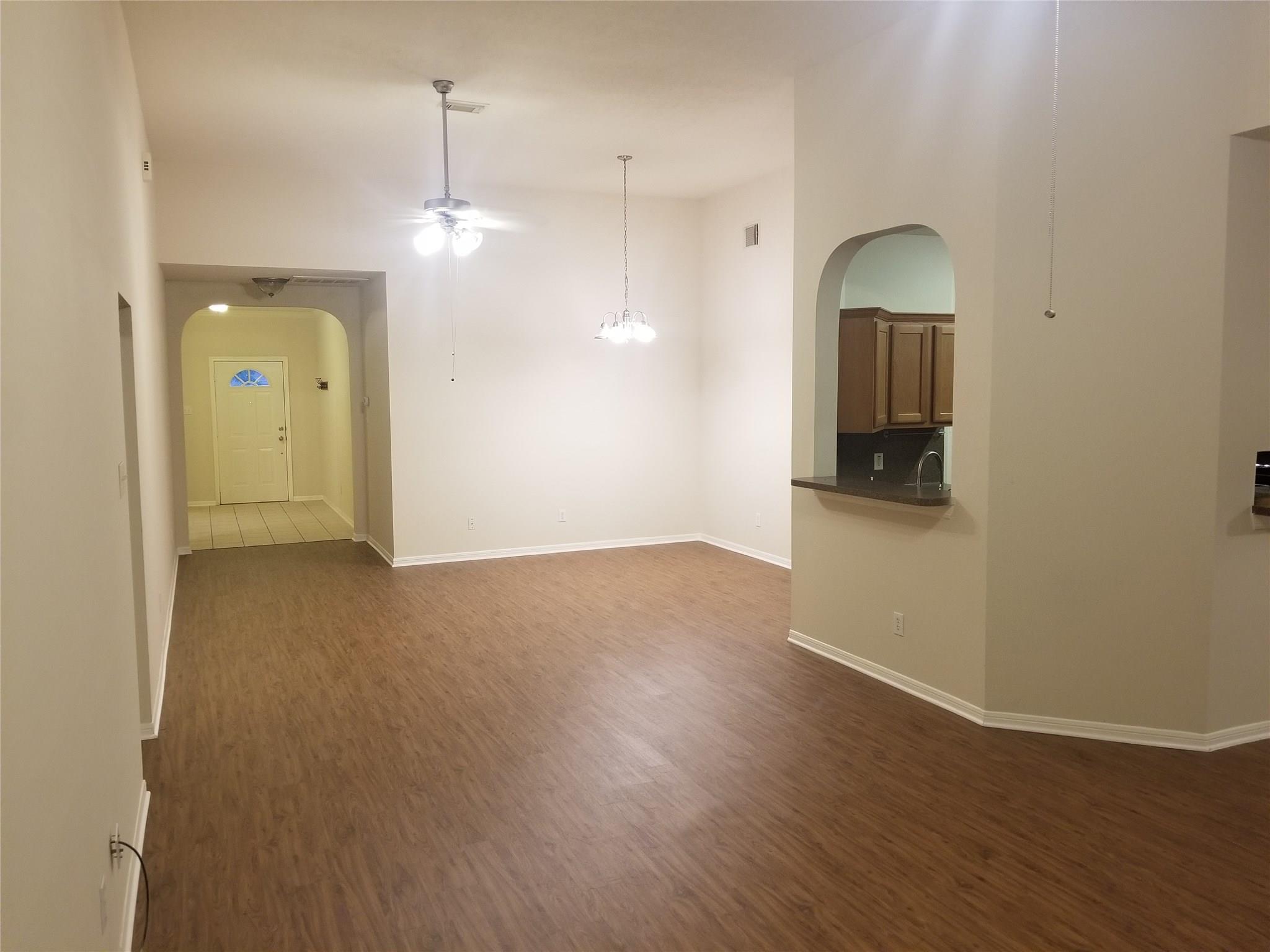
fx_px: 954
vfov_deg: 53.1
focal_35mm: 26
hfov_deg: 67.3
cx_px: 635
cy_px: 476
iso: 200
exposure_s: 1/30
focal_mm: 4.25
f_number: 1.7
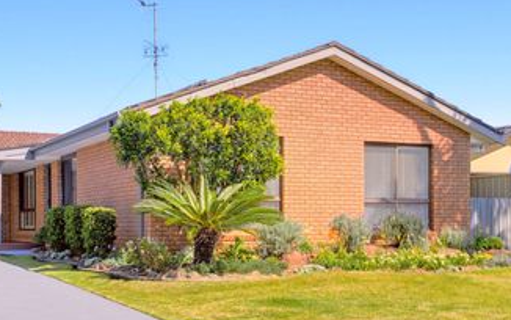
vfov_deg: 25.8
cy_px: 181
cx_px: 183
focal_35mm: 50
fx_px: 697
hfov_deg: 39.9
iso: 250
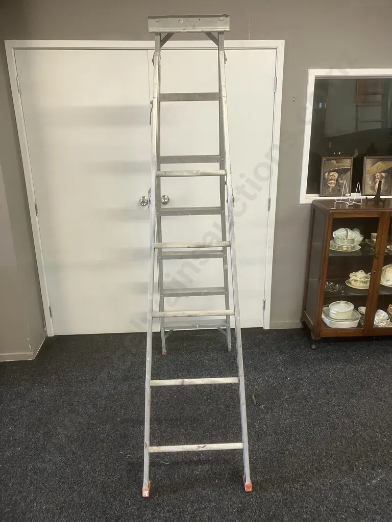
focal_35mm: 28
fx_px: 423
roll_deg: +0.0
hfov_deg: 49.7
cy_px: 261
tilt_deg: -17.4
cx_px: 196
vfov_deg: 63.4
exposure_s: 1/50
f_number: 1.8
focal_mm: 3.99
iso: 125
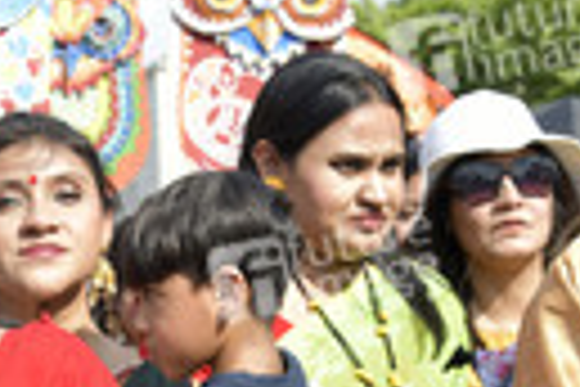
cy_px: 382
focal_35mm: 133
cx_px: -65
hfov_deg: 15.0
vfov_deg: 10.2
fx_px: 2143
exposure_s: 1/200
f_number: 6.3
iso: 160
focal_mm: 38
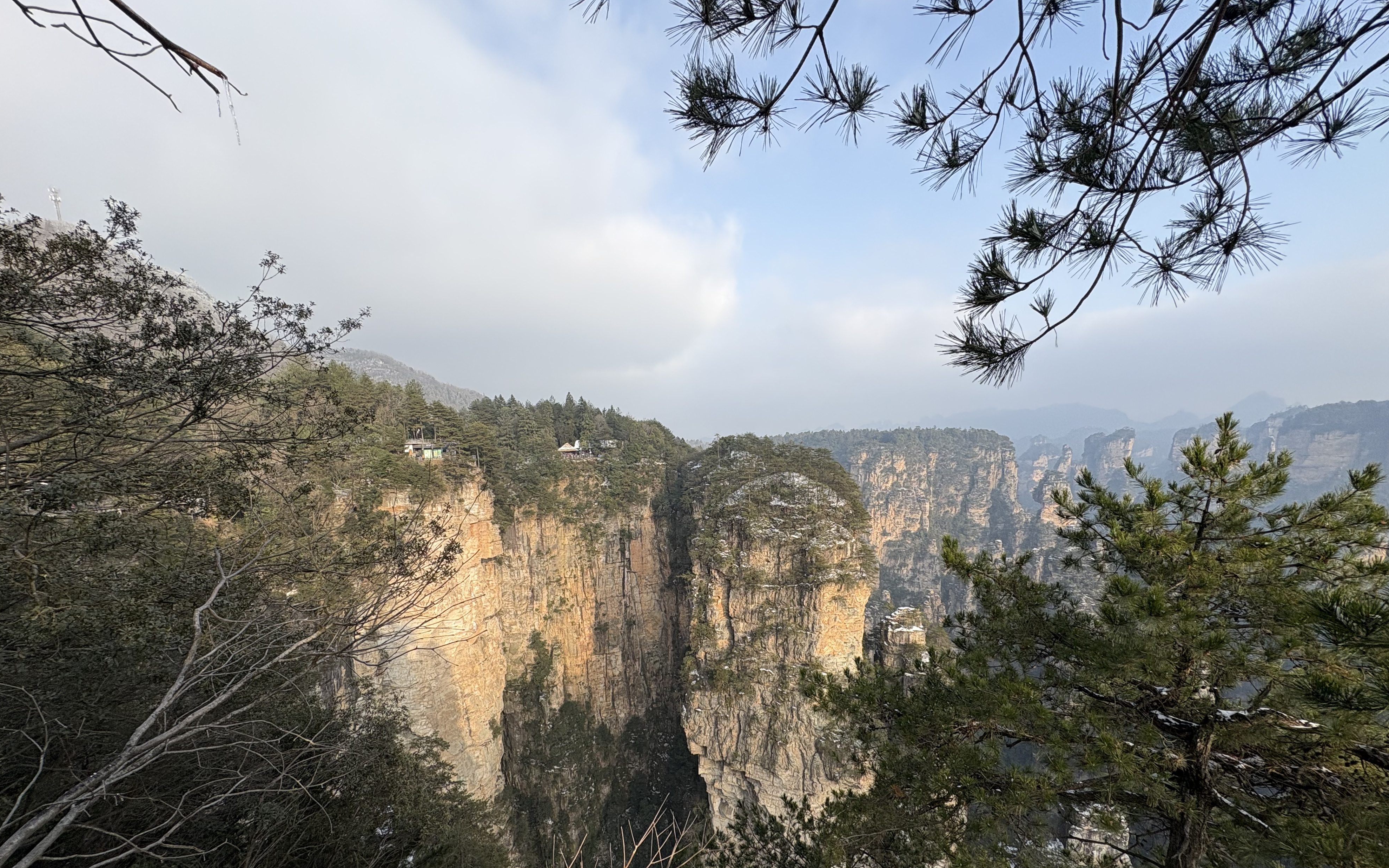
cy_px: 520
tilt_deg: -8.3
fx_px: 568
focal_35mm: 15
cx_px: 694
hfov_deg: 101.5
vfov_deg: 74.0
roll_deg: +1.2
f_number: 2.2
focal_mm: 2.22
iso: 40
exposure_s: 1/879
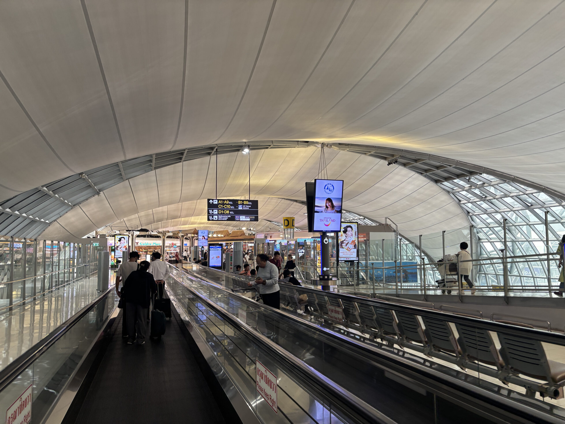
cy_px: 212
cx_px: 282
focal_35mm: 26
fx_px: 424
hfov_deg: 67.3
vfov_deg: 53.1
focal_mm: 5.96
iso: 80
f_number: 1.6
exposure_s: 1/80
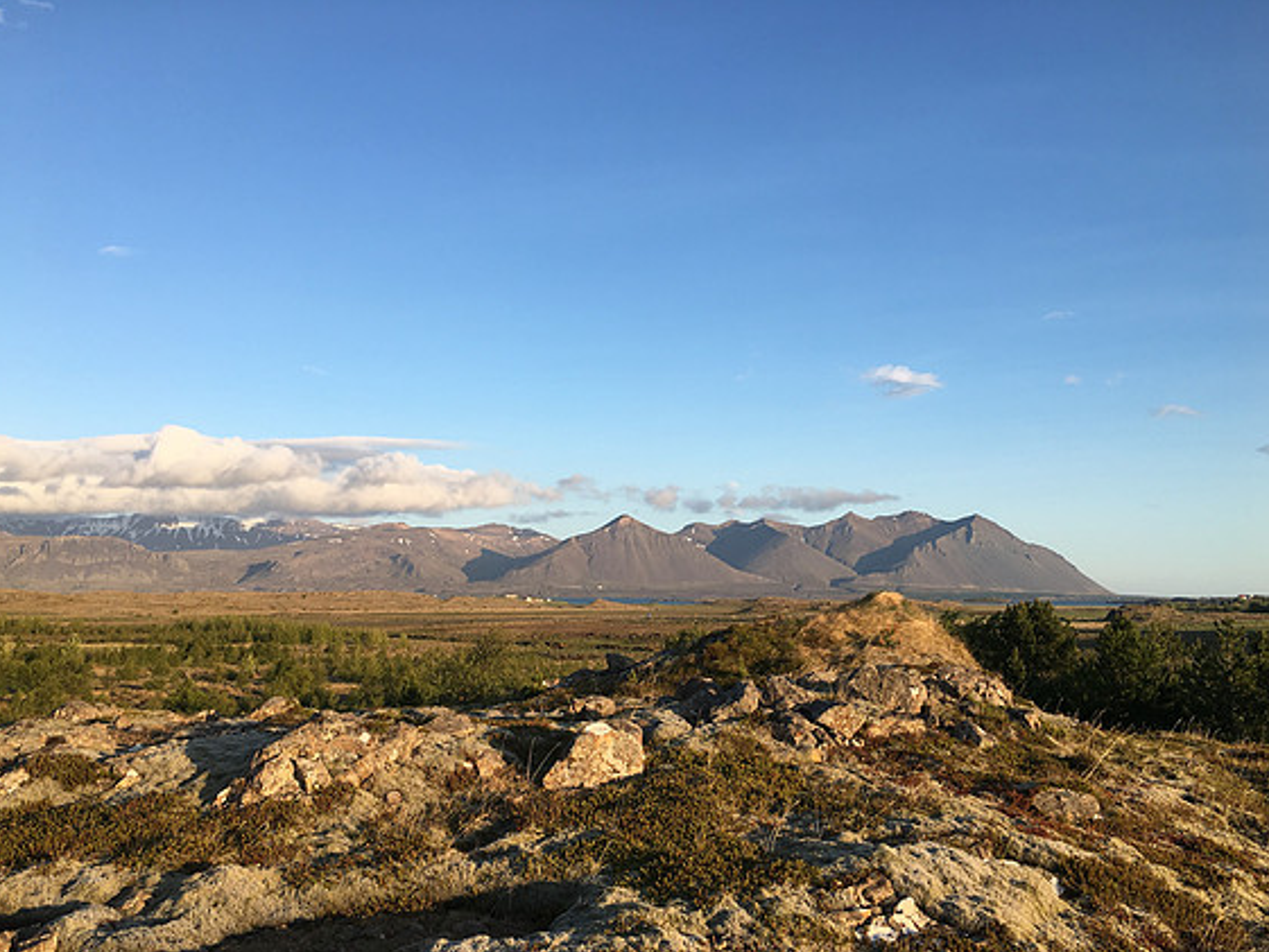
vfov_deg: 46.8
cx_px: 645
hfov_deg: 60.0
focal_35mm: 30
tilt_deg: +5.0
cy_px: 490
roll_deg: +0.4
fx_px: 1100
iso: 25
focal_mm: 4.15
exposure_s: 1/651
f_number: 2.2
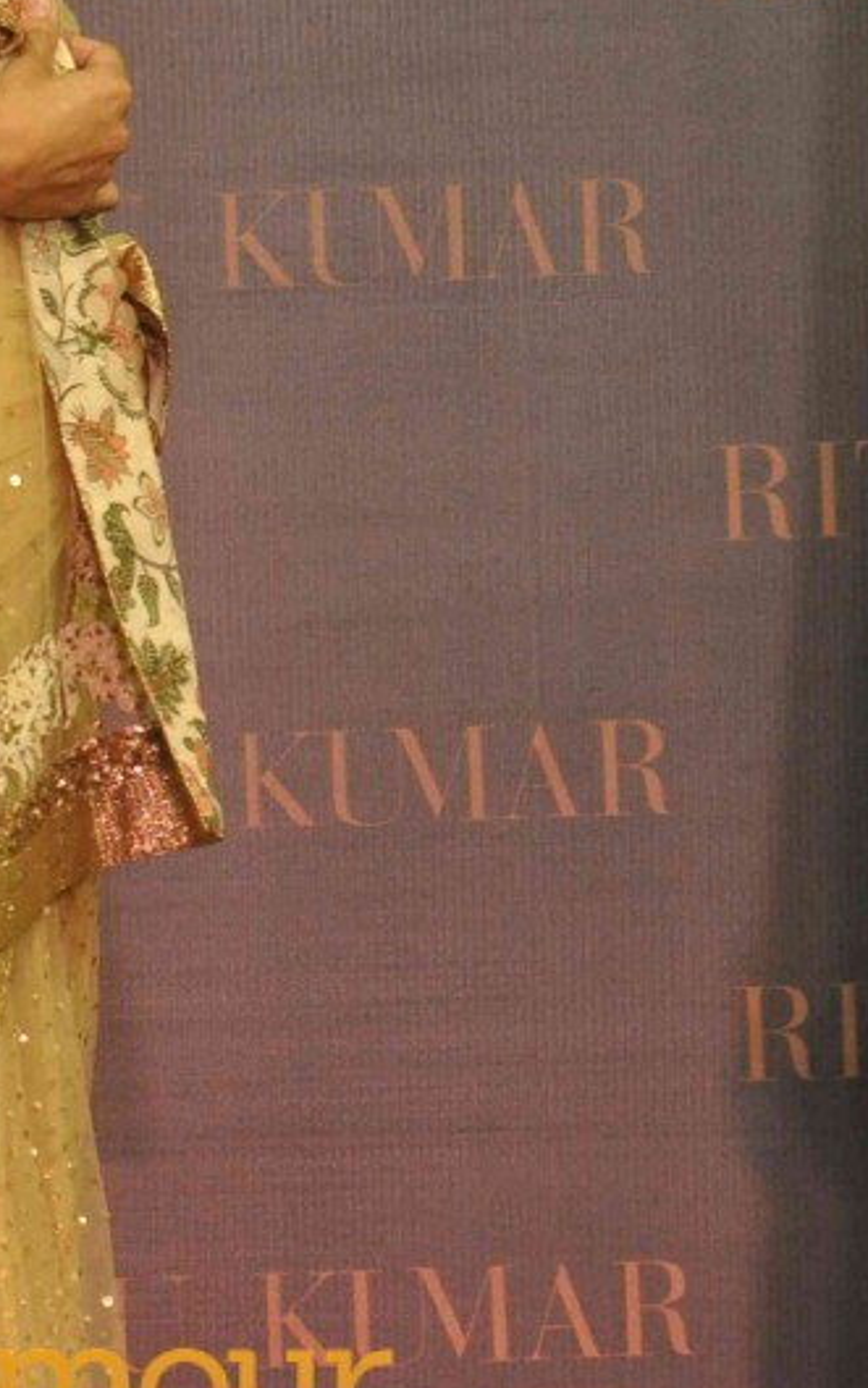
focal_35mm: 400
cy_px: 603
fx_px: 15127
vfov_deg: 5.3
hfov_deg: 3.3
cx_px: -189
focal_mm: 92
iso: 1250
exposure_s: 1/100
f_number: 10
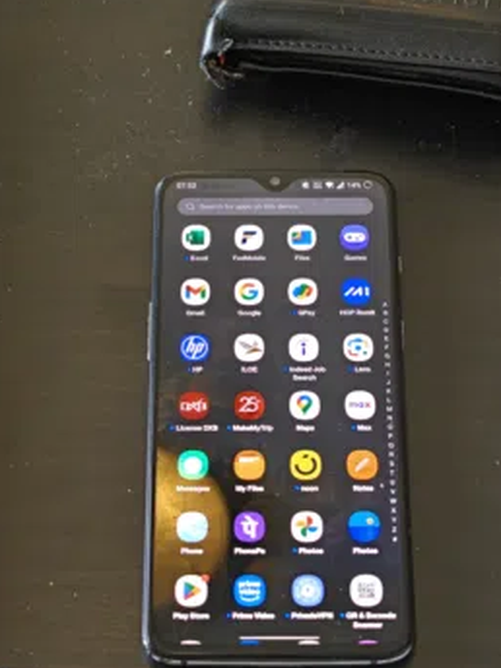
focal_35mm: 85
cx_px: 254
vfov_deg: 23.0
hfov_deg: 17.4
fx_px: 1640
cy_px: 361
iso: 1000
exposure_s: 1/52
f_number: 2.6
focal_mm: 13.85
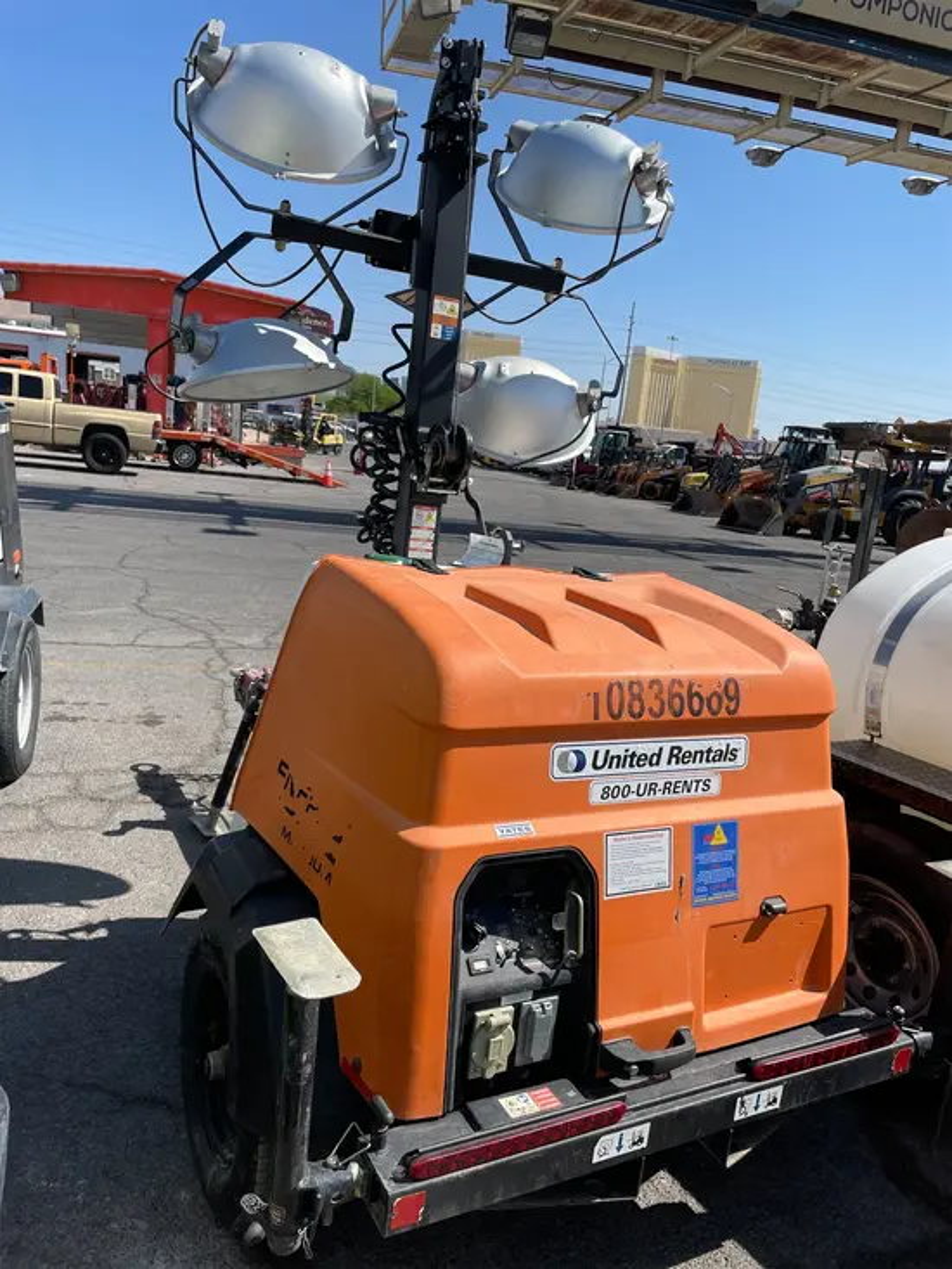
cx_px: 476
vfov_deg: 67.3
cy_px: 634
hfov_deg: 53.1
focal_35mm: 26
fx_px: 953
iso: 50
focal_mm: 4.2
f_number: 1.6
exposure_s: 1/4831
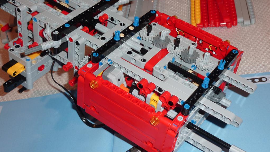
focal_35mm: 57
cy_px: 79
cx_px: 135
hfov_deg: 36.6
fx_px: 408
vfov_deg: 21.1
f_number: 3.8
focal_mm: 8.5
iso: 100
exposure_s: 1/30
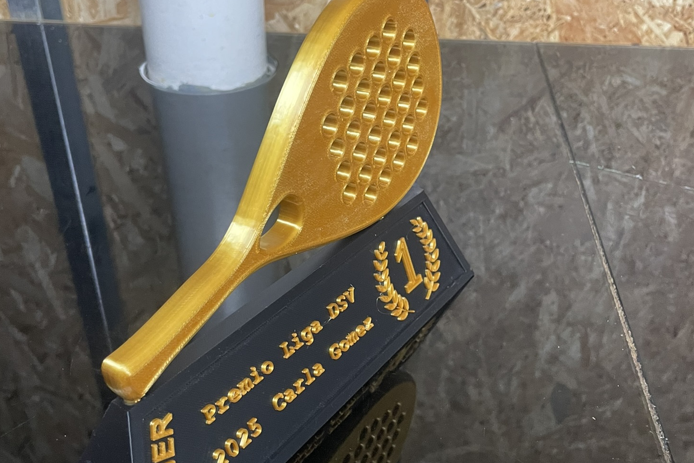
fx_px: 733
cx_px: 345
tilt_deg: -31.7
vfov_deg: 35.1
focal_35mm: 38
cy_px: 241
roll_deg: -0.7
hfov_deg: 50.7
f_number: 1.6
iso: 400
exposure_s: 1/50
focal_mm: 4.2
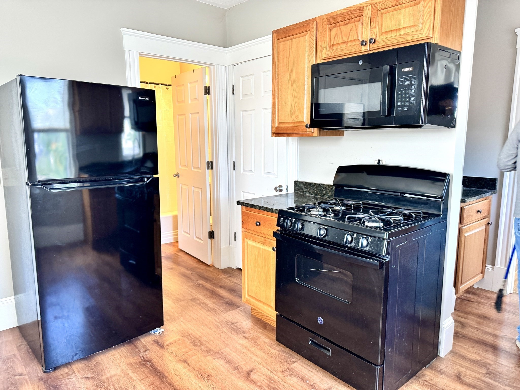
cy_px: 195
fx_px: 361
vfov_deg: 56.8
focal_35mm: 24
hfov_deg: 71.6
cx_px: 260
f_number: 1.78
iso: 250
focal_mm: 6.76
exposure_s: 1/60
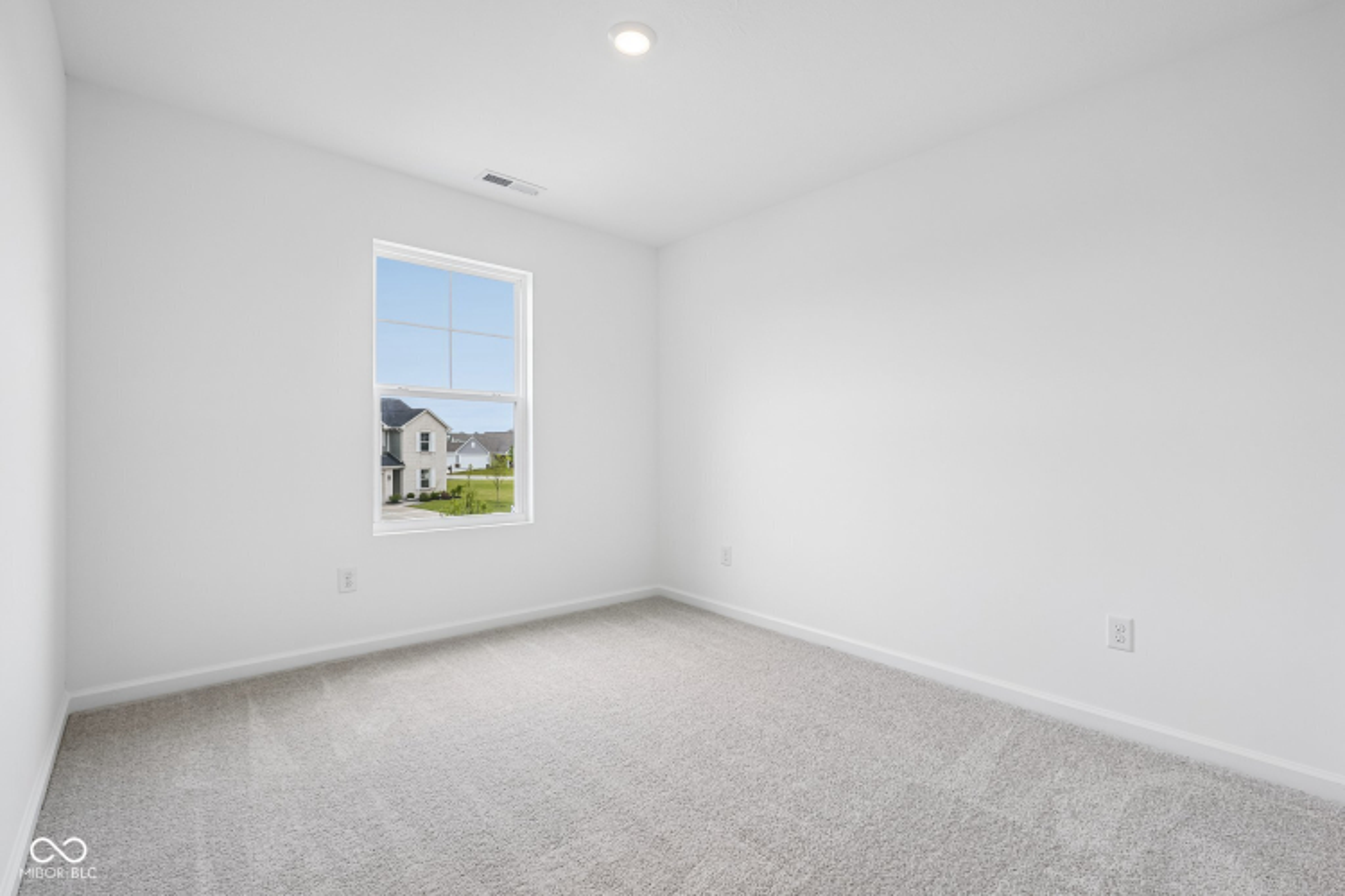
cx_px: 672
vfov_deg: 73.7
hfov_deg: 96.7
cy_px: 448
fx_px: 598
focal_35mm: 16
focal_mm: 16
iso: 160
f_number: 8
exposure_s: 1/30
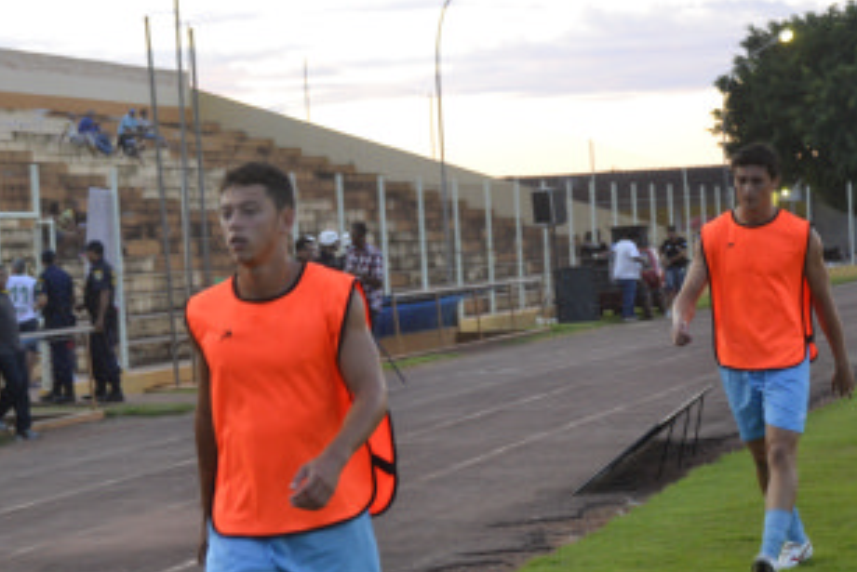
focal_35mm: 122
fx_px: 2906
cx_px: 352
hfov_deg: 16.8
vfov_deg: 11.2
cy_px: 451
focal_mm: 50
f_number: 4.8
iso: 1000
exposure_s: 1/60
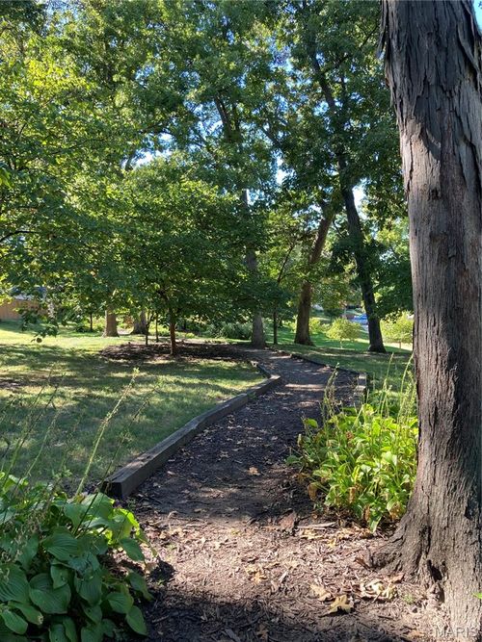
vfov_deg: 63.5
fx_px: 520
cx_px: 241
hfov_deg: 49.7
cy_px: 321
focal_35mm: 28
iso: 32
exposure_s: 1/121
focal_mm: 3.99
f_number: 1.8
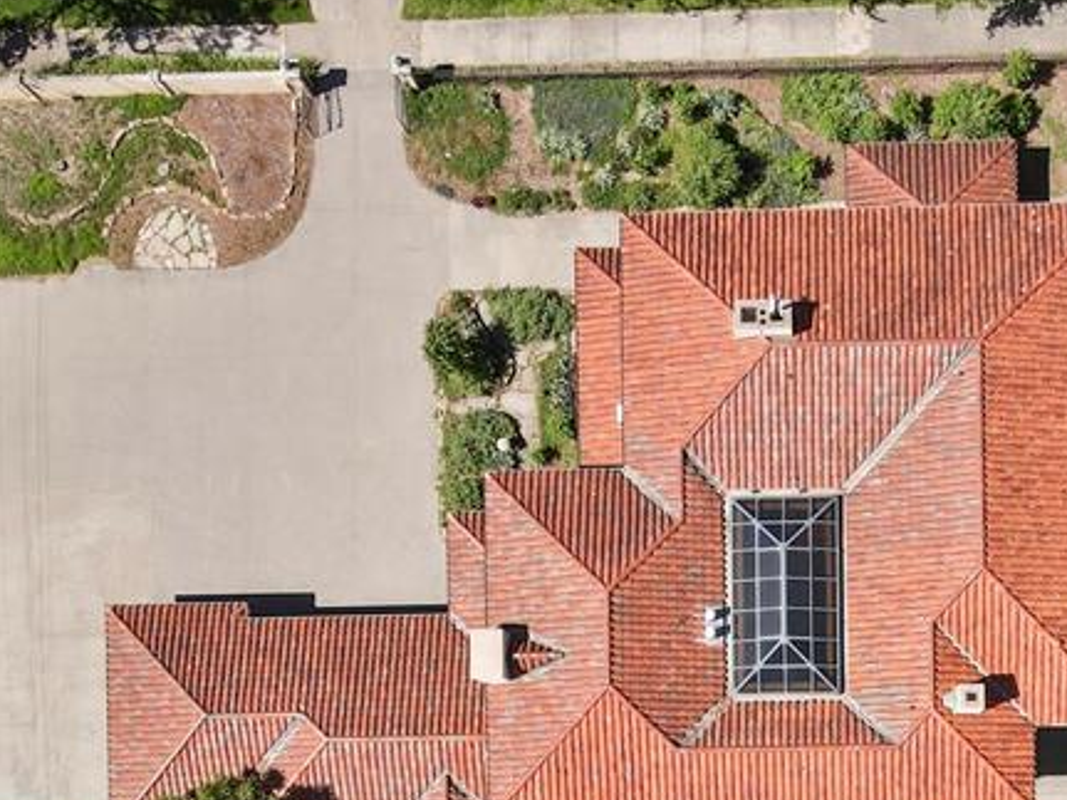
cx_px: 782
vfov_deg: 24.3
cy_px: 831
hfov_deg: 33.2
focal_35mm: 57
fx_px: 1756
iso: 100
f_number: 2.8
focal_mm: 4.5
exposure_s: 1/350
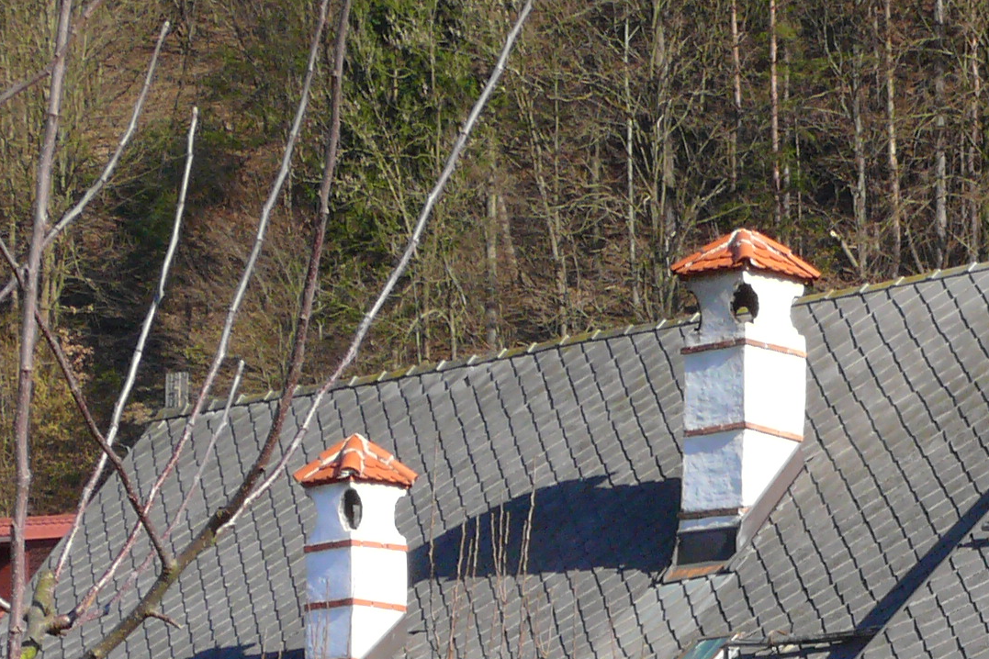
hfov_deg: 13.0
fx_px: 4258
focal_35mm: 155
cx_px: 1061
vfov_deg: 8.6
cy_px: 1077
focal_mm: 9.3
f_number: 5.6
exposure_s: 1/250
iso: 100
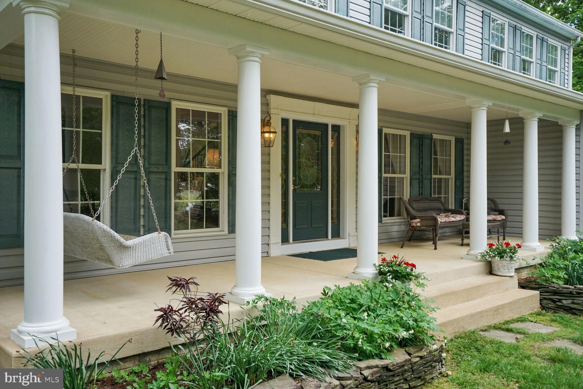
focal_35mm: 32
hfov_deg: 58.7
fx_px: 518
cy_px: 194
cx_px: 292
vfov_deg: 41.1
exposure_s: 1/320
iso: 400
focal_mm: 32
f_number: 9
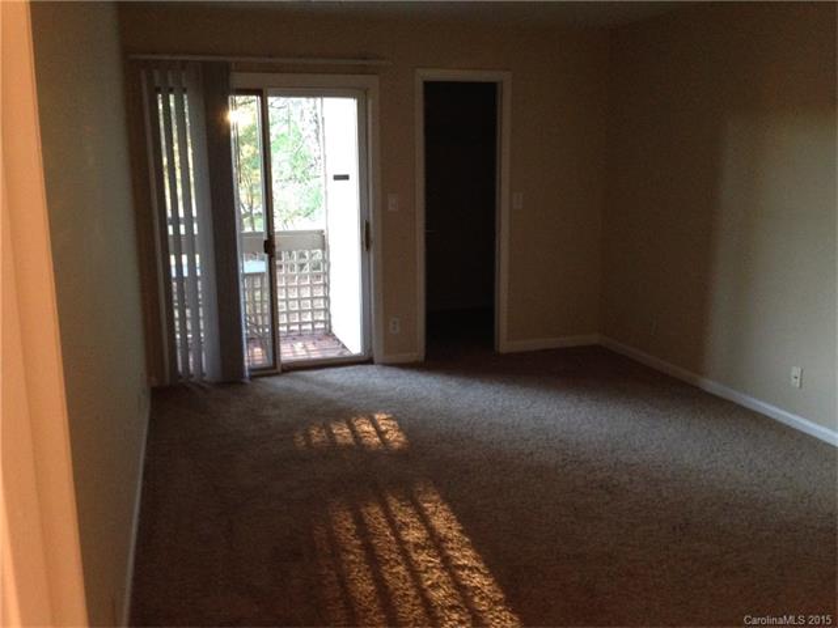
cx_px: 419
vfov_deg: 42.9
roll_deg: +1.0
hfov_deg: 55.4
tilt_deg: -11.3
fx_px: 799
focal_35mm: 33
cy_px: 314
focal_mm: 4.12
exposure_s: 1/17
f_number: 2.4
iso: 400
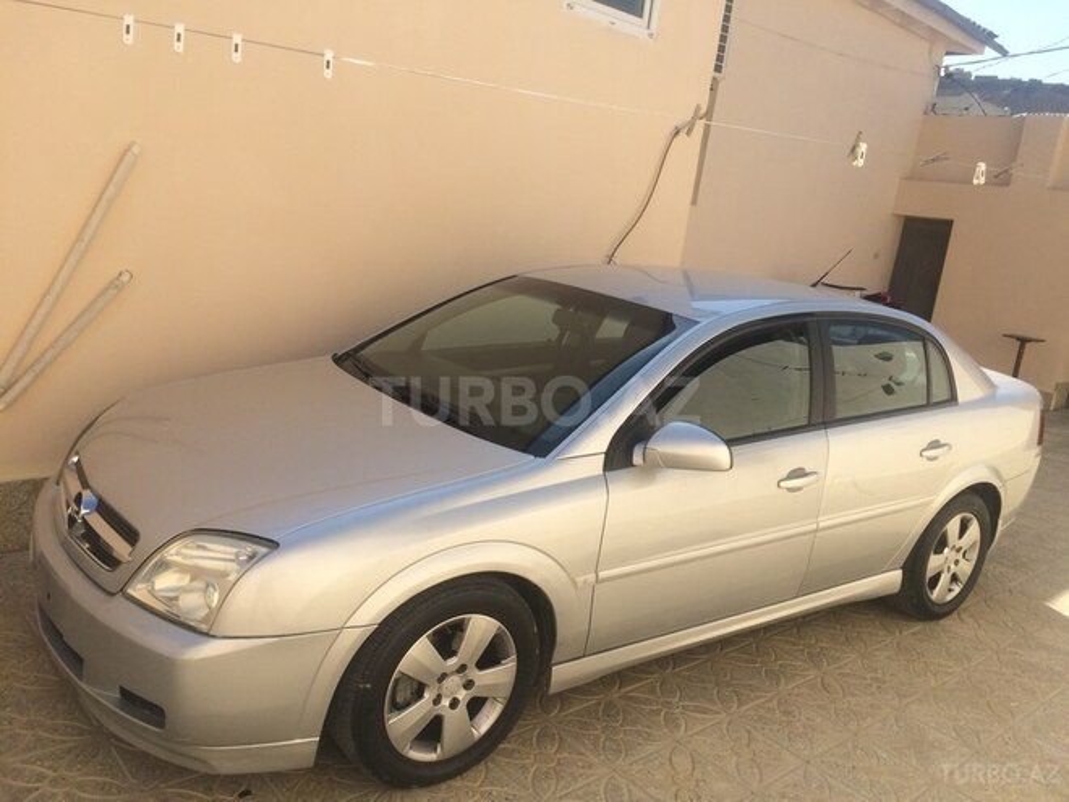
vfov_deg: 48.2
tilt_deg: -12.5
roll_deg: -10.8
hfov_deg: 61.7
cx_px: 534
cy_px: 401
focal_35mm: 29
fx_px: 896
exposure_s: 1/2283
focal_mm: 4.15
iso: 32
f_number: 2.2
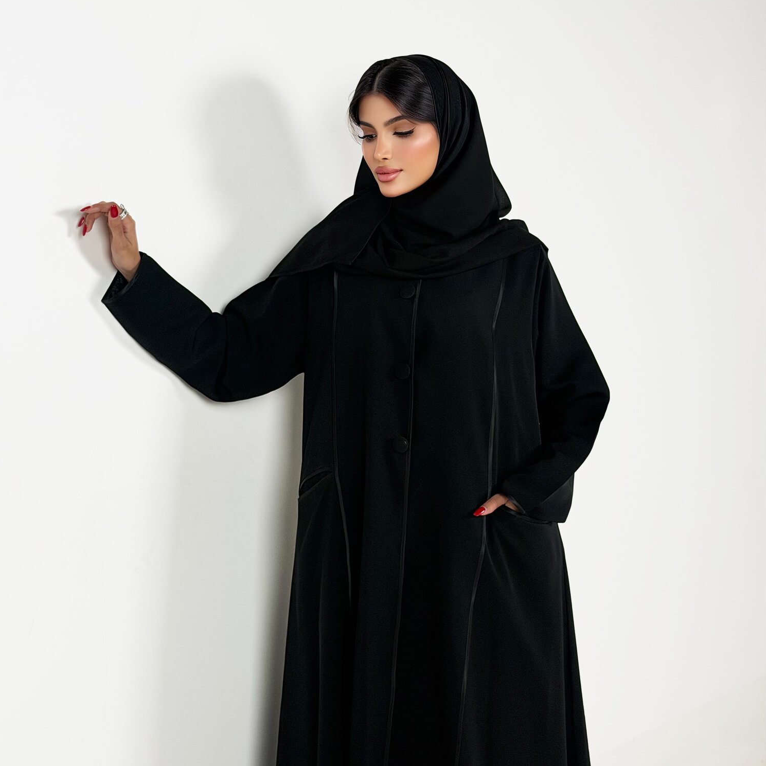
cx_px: 381
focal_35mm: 57
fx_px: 1427
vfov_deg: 30.0
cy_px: 343
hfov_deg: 30.0
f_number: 1.78
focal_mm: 6.76
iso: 50
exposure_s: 1/216
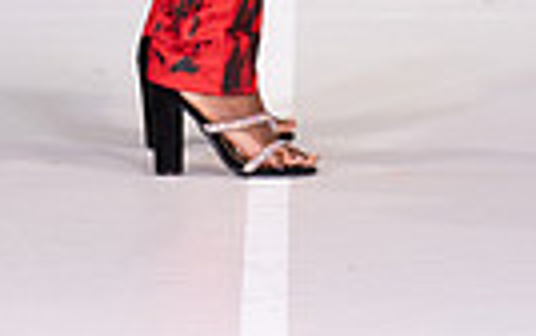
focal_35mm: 478
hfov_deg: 4.4
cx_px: 370
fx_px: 6988
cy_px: -476
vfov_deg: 2.7
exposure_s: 1/400
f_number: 5.6
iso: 2000
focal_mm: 140
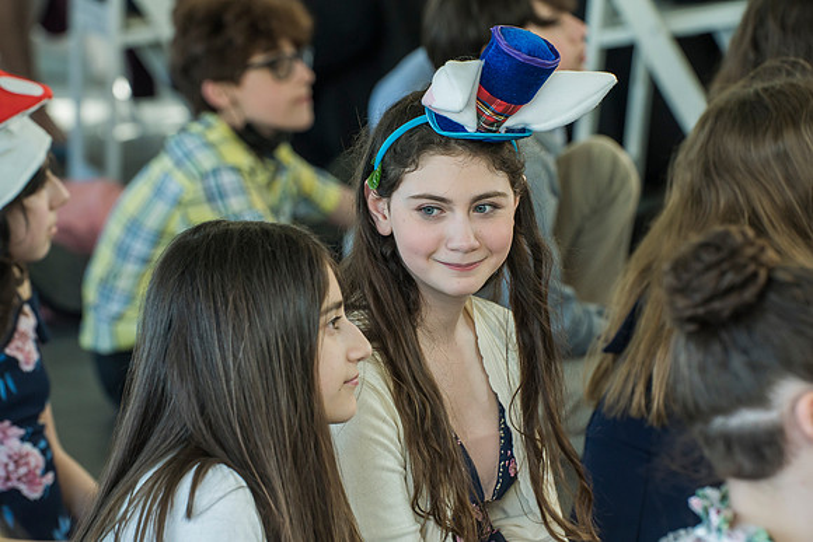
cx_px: 406
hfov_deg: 11.4
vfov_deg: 7.6
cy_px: 271
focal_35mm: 180
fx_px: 4066
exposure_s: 1/160
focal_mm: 180
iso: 800
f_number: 5.6
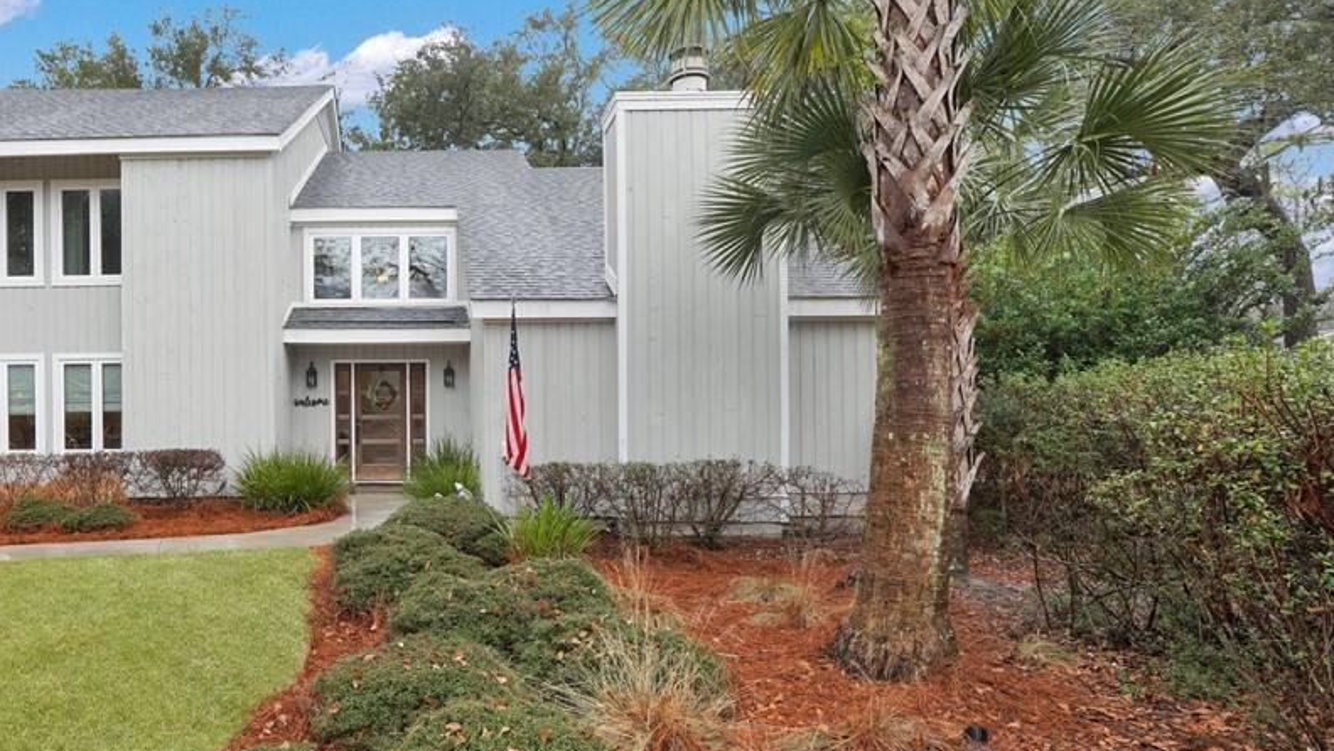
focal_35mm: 23
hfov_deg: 75.8
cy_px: 387
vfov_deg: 49.5
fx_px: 814
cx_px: 428
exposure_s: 1/10
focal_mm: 16
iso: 200
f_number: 11
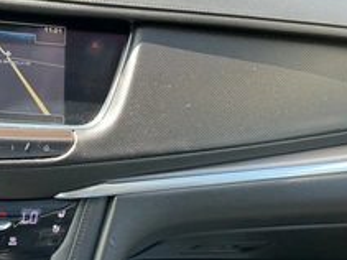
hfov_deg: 34.6
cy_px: 150
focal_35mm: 53
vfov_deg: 27.5
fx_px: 531
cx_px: 51
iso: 64
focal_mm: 3
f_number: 1.8
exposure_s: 1/122
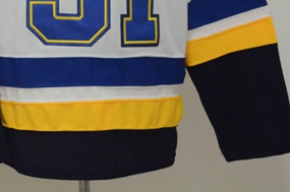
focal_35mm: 147
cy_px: -48
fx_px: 1185
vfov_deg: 9.1
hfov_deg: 13.6
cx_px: -55
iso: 4000
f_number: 5
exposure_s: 1/100
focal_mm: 35
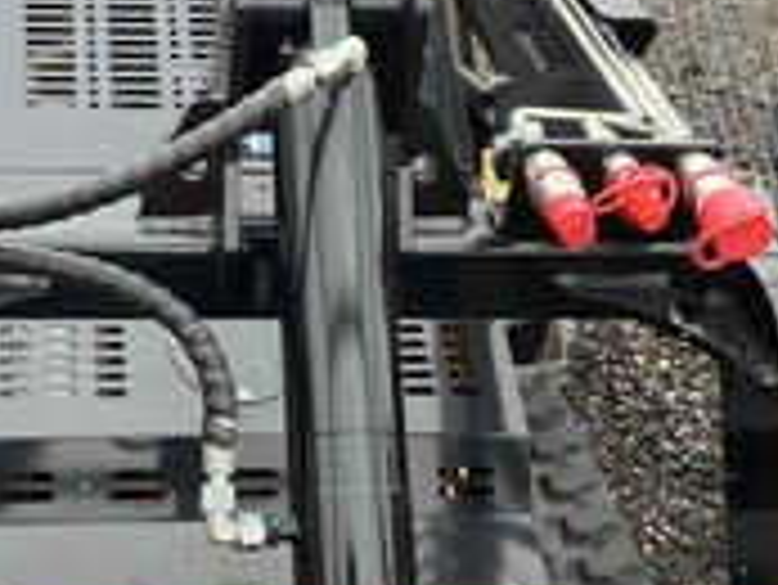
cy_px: 207
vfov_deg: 21.9
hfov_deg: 28.4
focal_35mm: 67
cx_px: 171
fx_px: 1507
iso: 16
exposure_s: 1/122
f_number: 1.8
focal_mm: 3
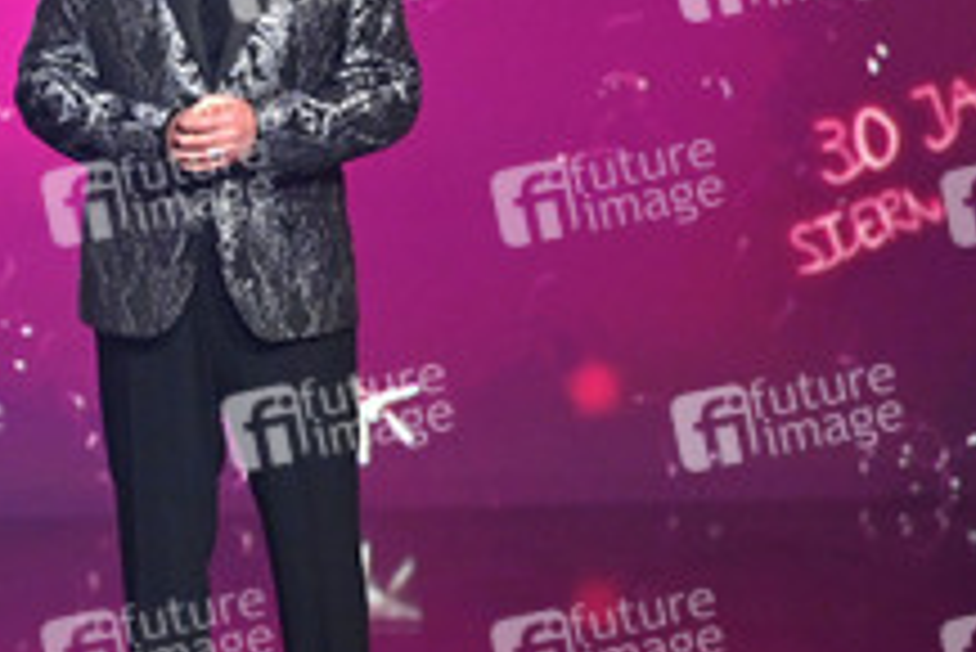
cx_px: 216
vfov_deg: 4.1
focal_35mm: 332
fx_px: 9007
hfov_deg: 6.2
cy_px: 306
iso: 1600
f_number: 2.8
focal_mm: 160
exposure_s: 1/400
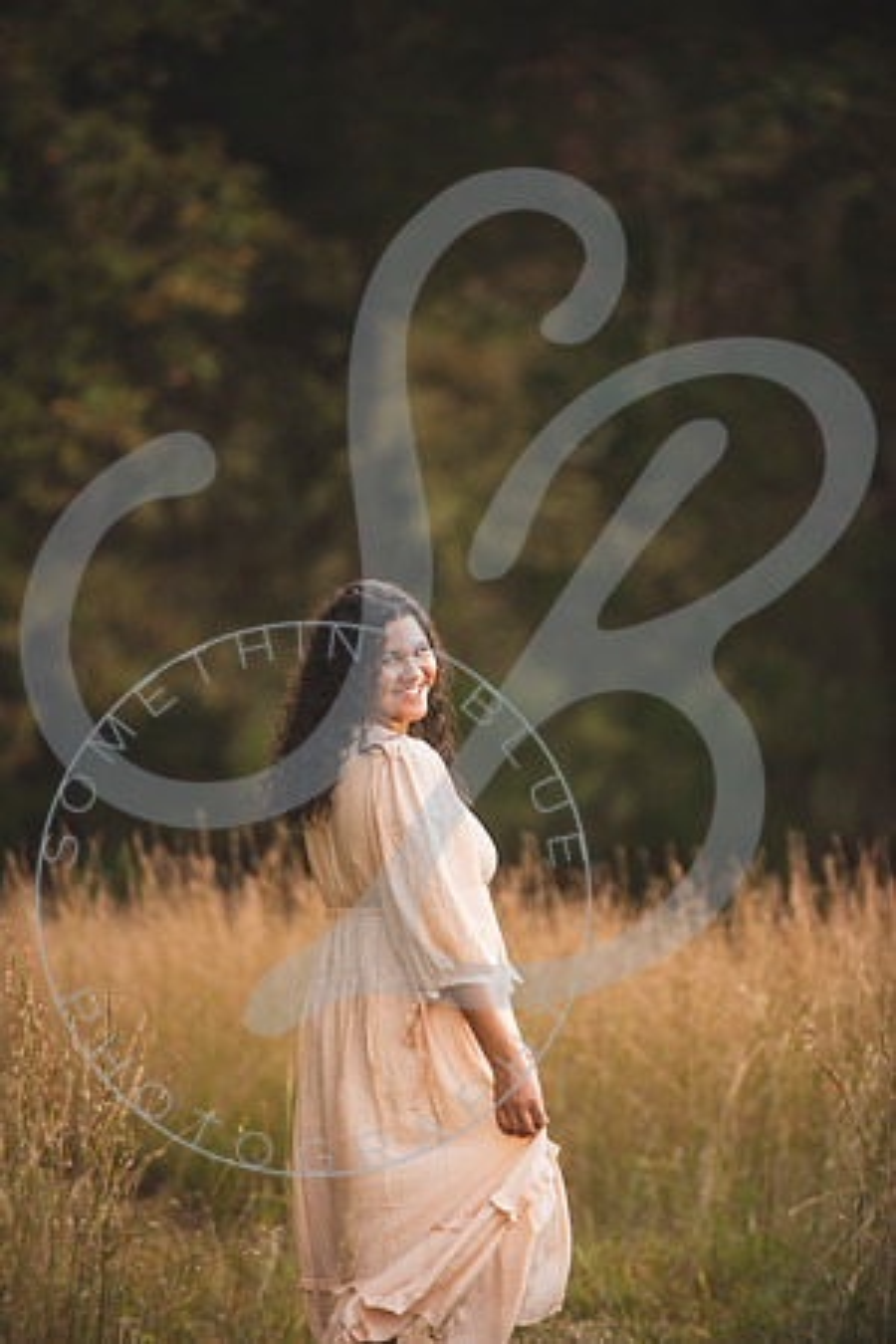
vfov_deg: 10.3
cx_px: 448
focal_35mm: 200
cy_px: 672
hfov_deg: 6.9
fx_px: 7466
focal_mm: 200
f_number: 2.8
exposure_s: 1/400
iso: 400
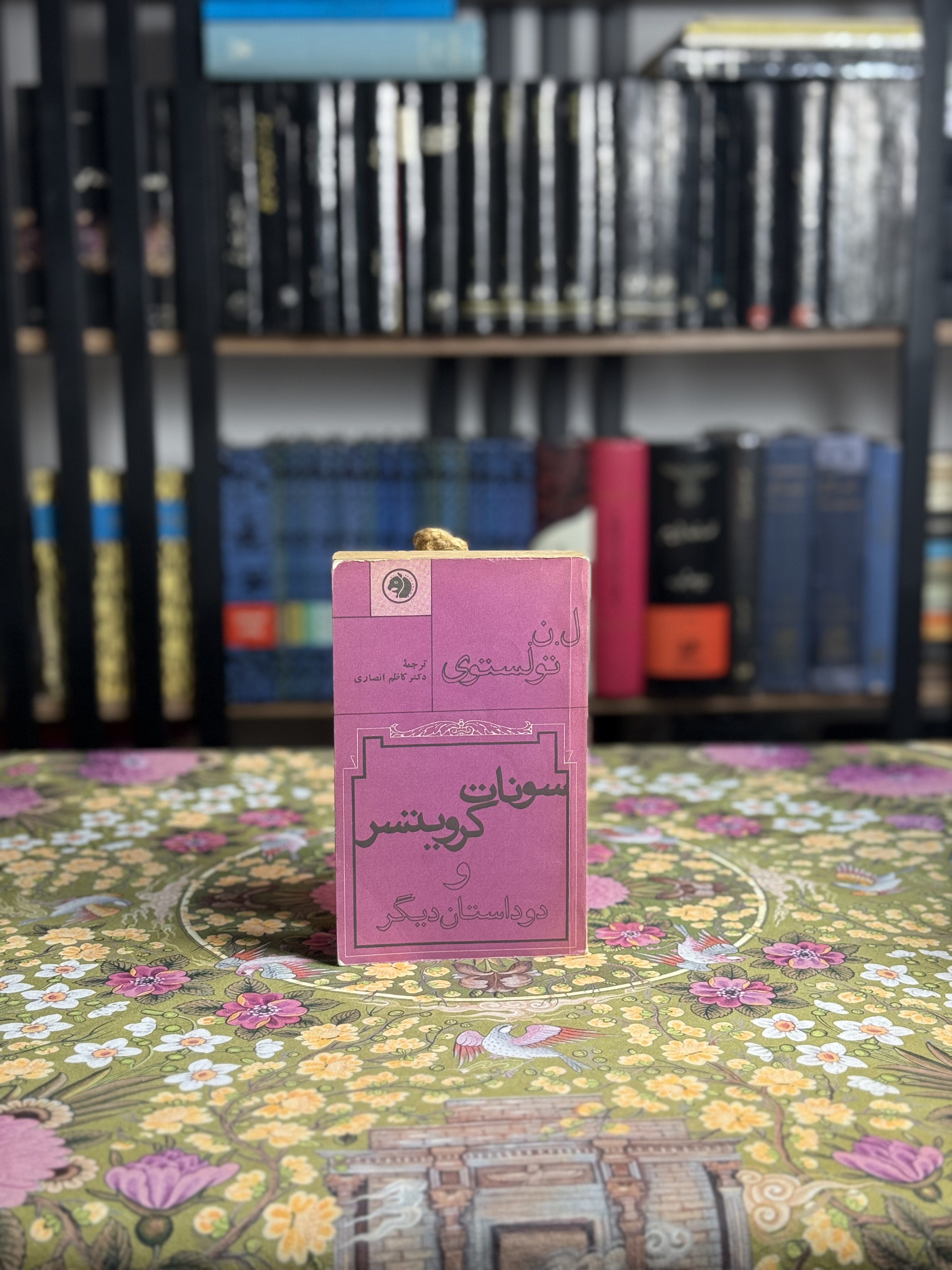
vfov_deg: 39.7
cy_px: 635
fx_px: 1760
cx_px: 476
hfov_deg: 30.3
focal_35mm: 48
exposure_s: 1/100
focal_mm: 6.76
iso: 125
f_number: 1.78
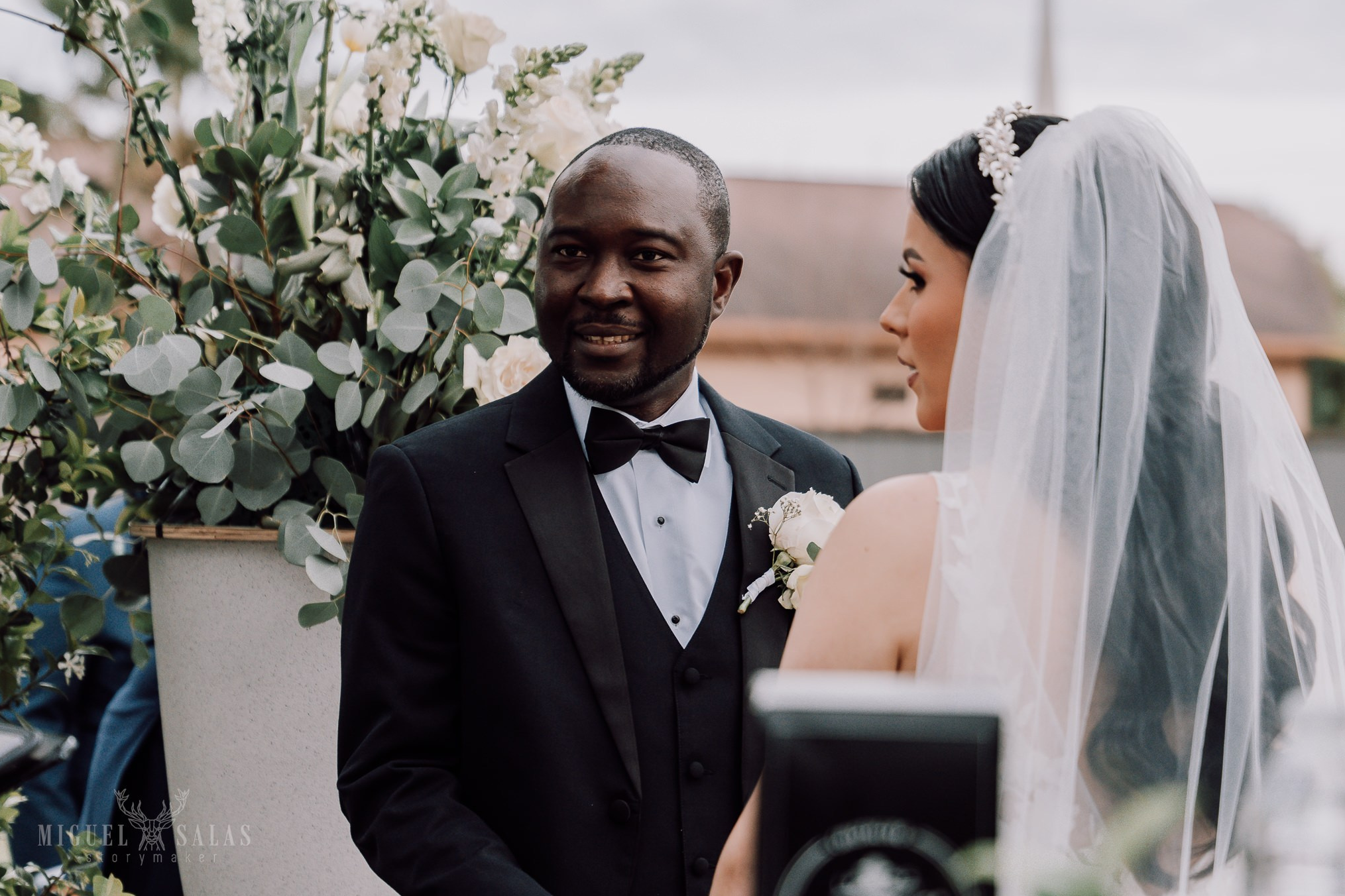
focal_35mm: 106
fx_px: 3959
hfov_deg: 19.3
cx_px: 668
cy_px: 447
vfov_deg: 12.9
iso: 160
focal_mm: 70
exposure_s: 1/320
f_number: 2.8
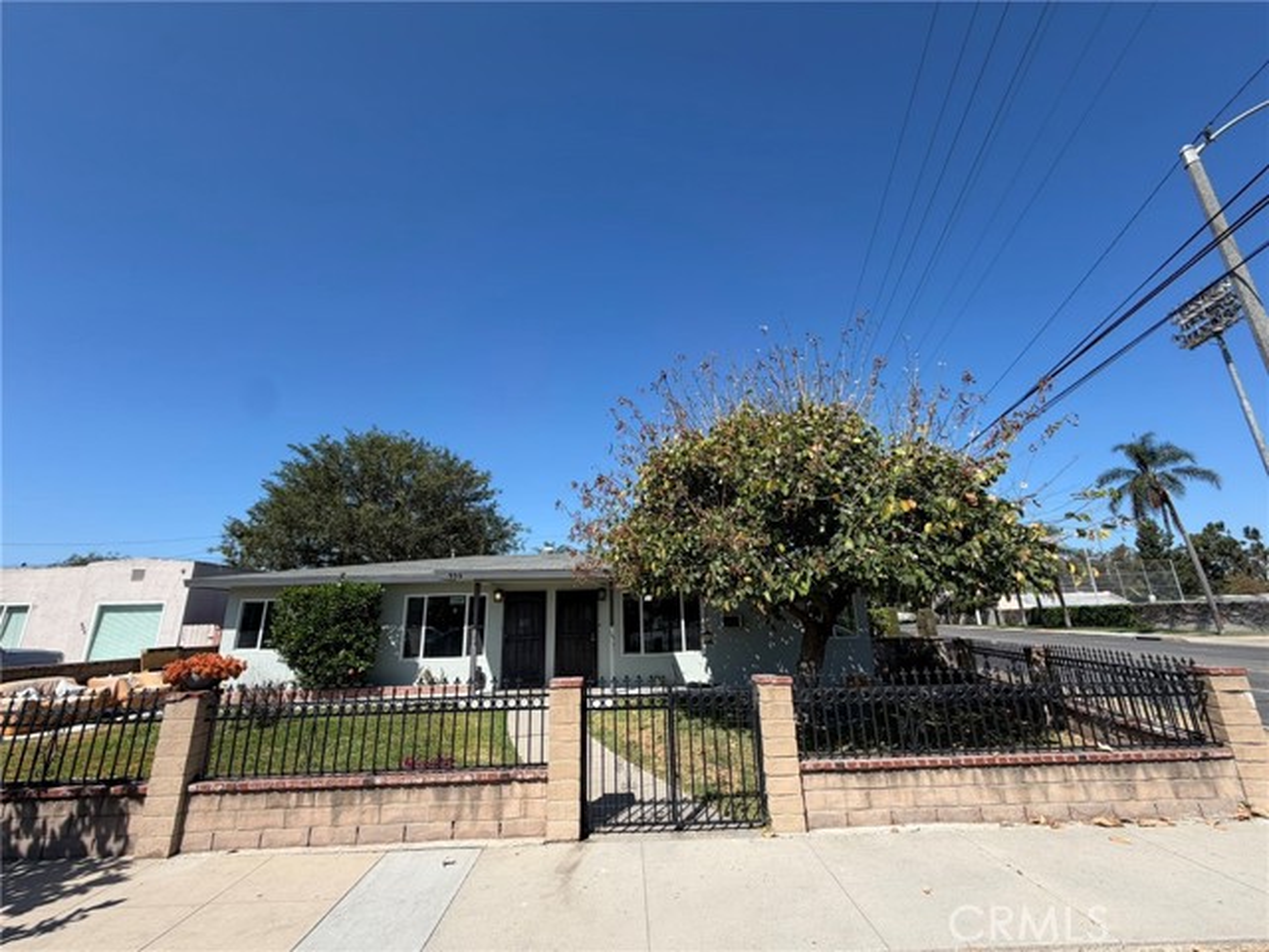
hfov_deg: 102.1
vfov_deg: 85.7
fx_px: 513
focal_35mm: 14
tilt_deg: +15.7
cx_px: 634
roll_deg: +1.7
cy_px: 476
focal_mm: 2.22
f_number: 2.2
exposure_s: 1/770
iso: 20
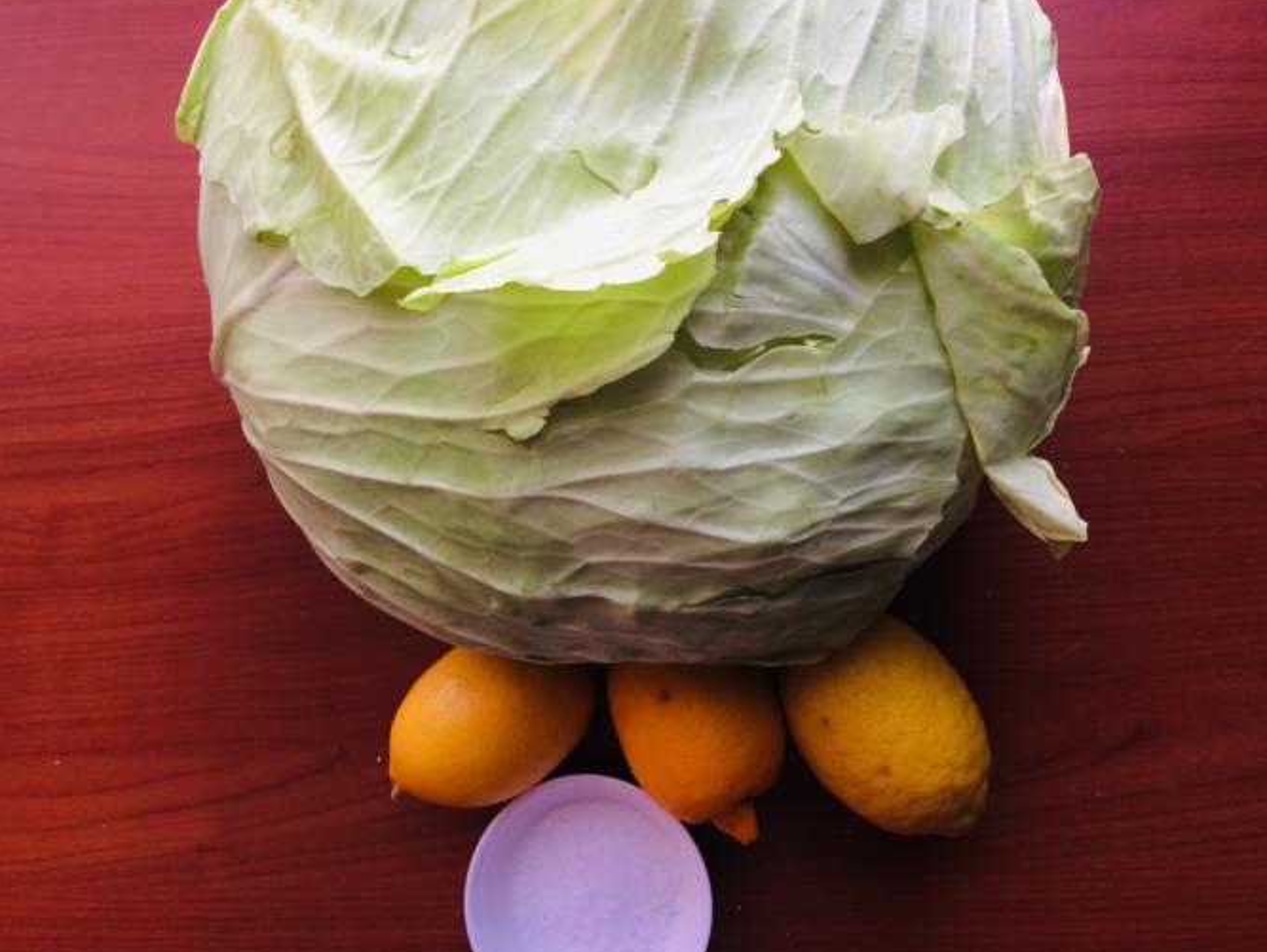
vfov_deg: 46.8
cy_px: 483
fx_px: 1099
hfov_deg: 59.9
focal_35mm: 30
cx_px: 621
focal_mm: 4.15
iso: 50
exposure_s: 1/33
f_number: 2.2
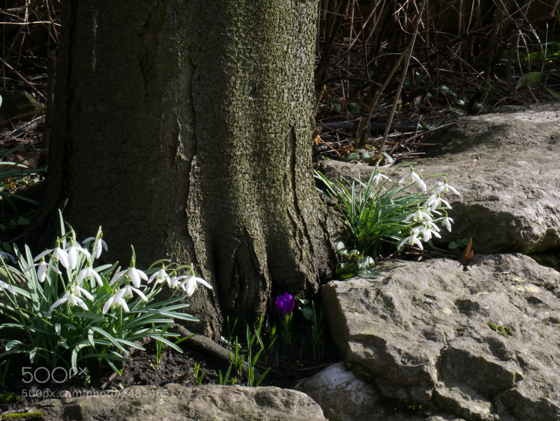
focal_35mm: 71
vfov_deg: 20.8
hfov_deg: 27.4
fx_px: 1150
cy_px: 210
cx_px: 280
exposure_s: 1/50
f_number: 20
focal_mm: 33
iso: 800
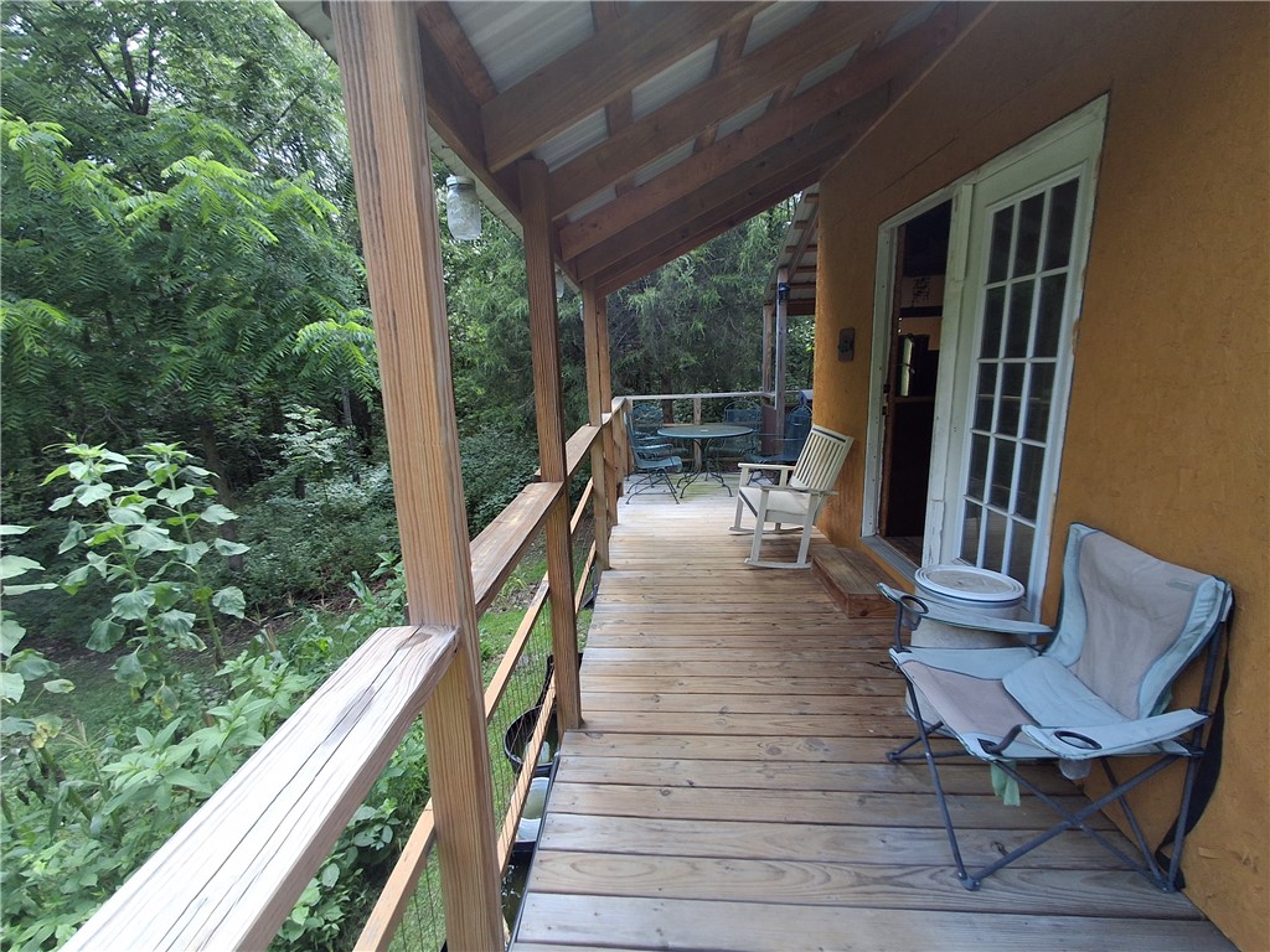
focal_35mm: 16
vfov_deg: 78.1
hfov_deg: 94.5
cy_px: 476
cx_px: 635
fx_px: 587
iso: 64
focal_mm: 1.64
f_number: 2.2
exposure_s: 1/120
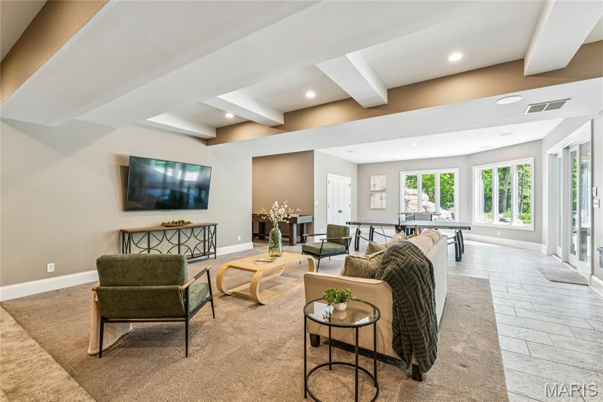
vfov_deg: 74.1
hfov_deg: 97.1
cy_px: 201
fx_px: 266
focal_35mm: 16
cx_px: 302
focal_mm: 15.9
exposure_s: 1/5
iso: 320
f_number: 13
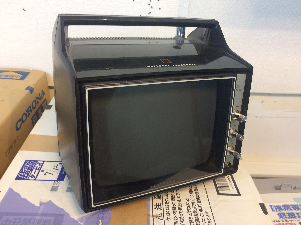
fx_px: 252
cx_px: 150
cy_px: 112
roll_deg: -3.1
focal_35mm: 29
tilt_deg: -29.6
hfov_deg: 61.7
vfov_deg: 48.2
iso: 125
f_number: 2.2
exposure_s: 1/33
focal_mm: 4.15
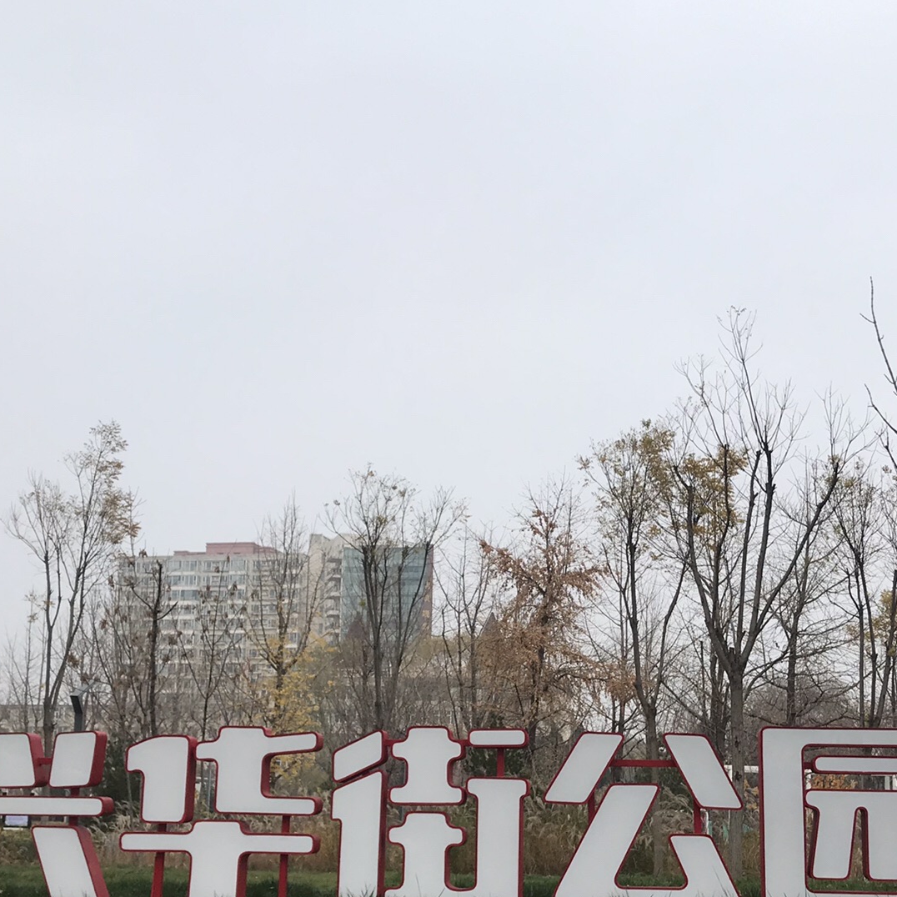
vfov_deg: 36.4
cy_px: 610
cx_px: 504
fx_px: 1349
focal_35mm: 46
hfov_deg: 36.7
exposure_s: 1/1520
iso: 20
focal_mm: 3.99
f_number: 1.8
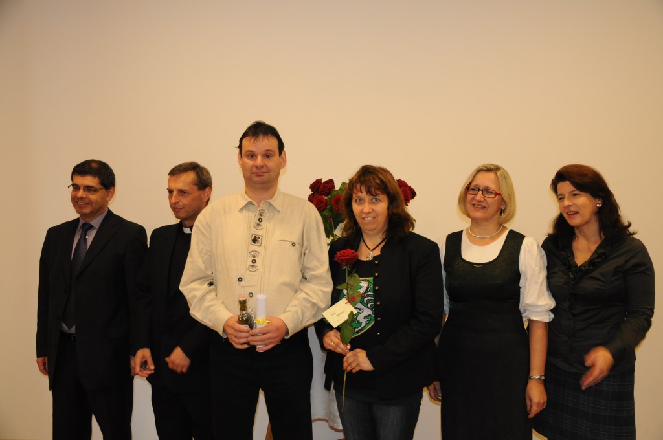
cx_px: 332
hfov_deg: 57.3
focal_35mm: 33
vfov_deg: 39.9
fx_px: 607
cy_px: 220
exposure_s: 1/50
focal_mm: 22
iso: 1000
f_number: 3.8
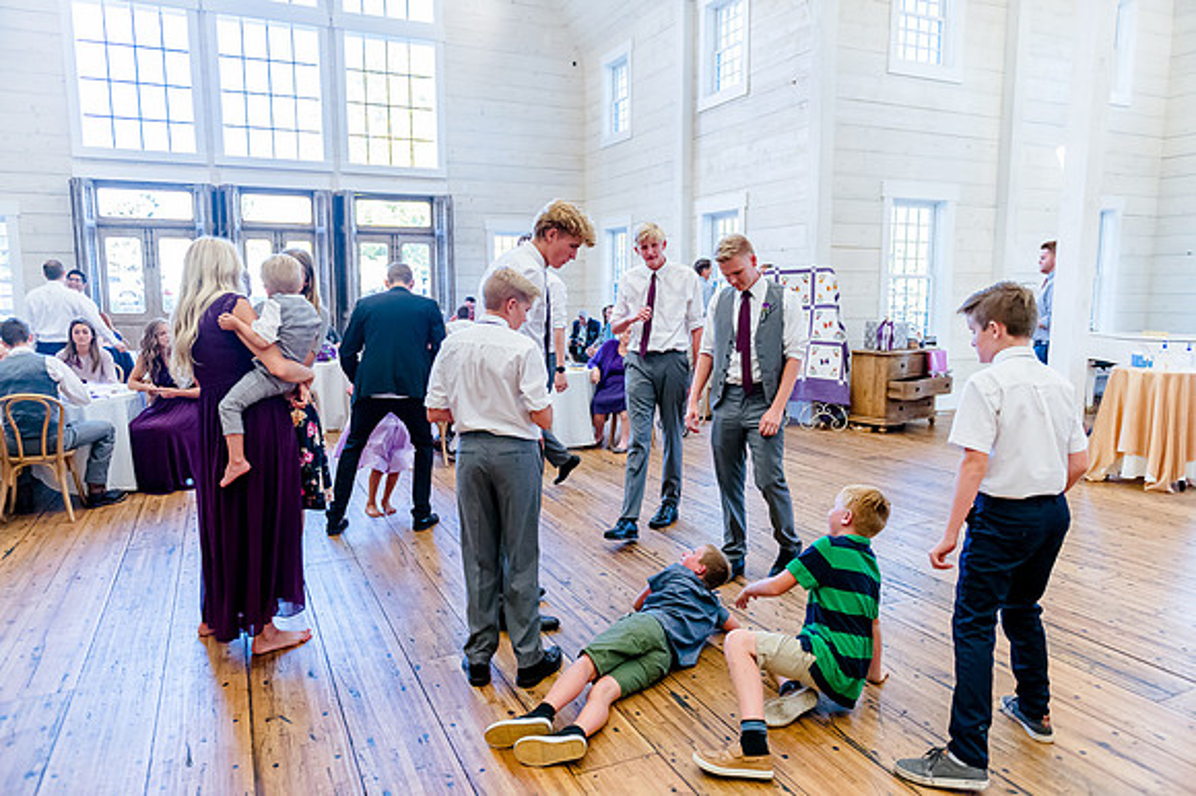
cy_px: 398
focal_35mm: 24
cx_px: 598
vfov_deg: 53.1
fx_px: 797
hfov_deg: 73.8
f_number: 2.8
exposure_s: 1/640
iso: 2500
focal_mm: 24
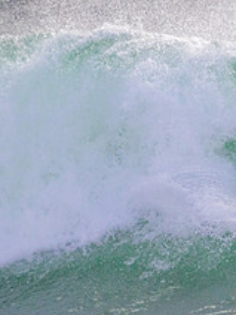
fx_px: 22462
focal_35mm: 2471
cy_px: 179
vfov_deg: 0.8
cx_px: 418
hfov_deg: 0.6
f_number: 11
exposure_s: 1/2000
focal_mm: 800
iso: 1250
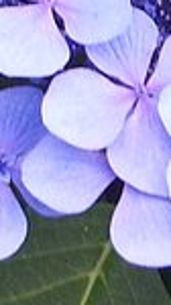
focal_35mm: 261
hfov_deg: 4.6
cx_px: 228
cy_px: 33
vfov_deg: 8.2
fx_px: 2111
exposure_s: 1/40
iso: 100
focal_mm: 5.8
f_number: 2.6
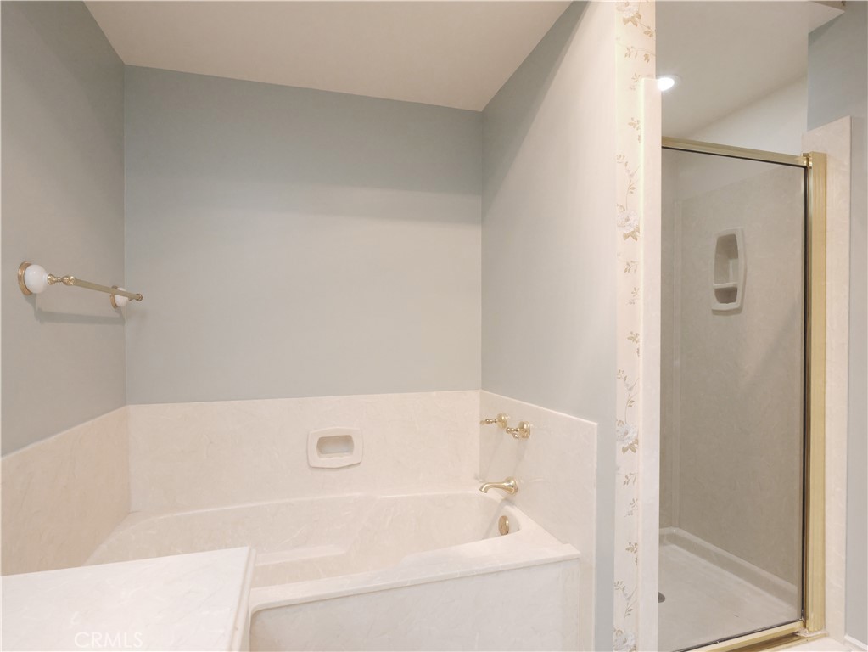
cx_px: 434
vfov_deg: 71.6
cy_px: 326
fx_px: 452
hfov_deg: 87.7
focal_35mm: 18
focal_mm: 9
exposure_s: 1/40
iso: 2000
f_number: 7.1
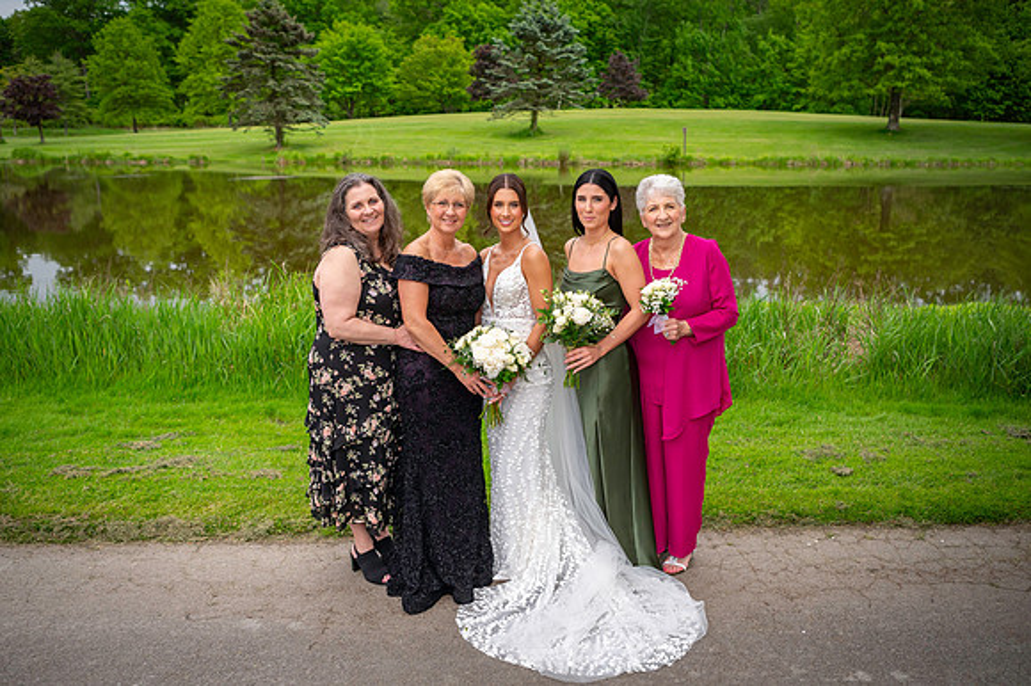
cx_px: 523
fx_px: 909
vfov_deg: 41.4
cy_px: 334
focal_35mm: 32
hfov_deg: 59.1
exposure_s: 1/3200
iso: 640
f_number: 3.2
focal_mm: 28
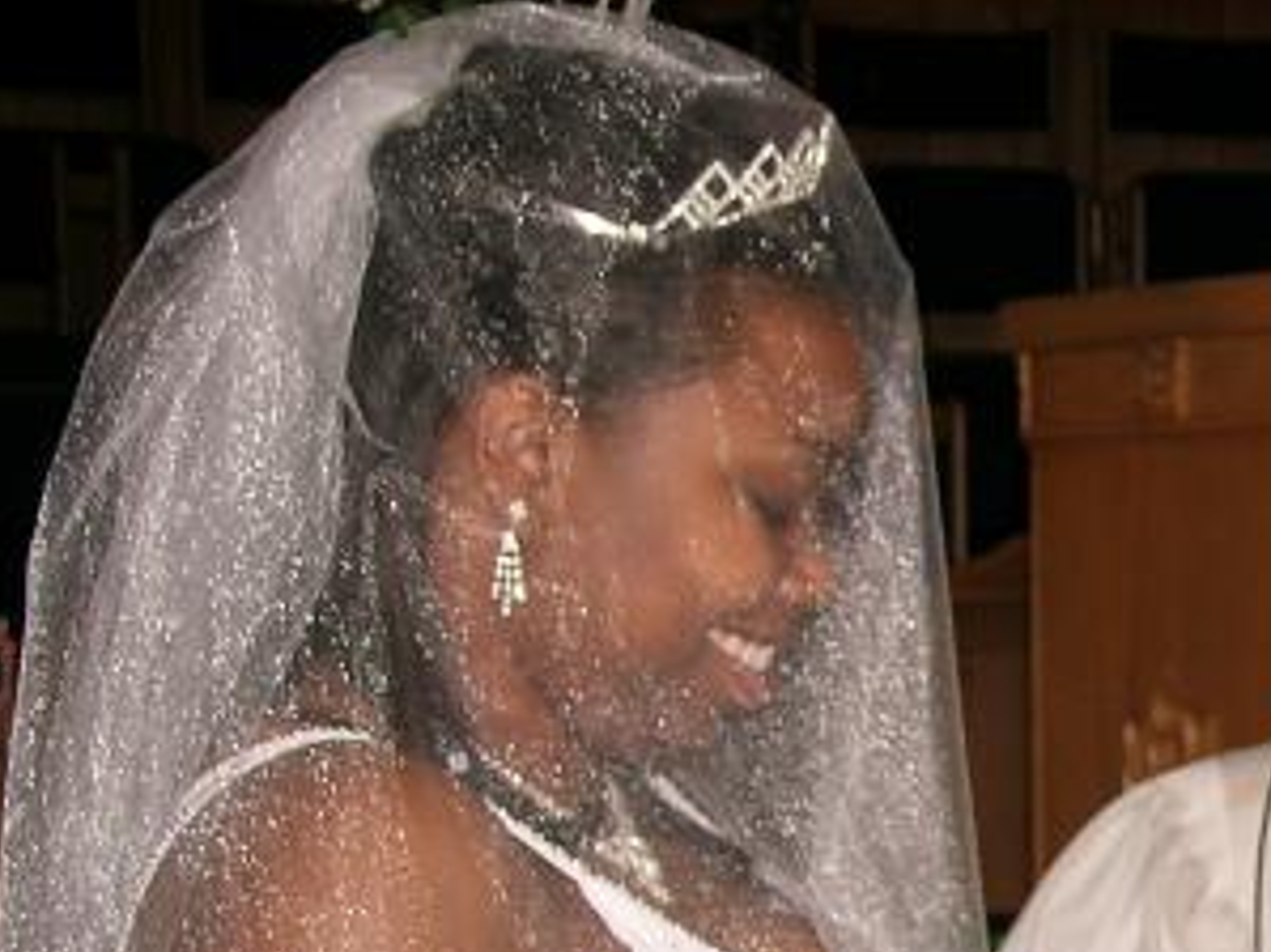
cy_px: 1067
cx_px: 1530
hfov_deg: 14.3
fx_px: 4918
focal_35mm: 134
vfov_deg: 10.9
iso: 50
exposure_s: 1/60.1
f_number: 4.3
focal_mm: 10.3
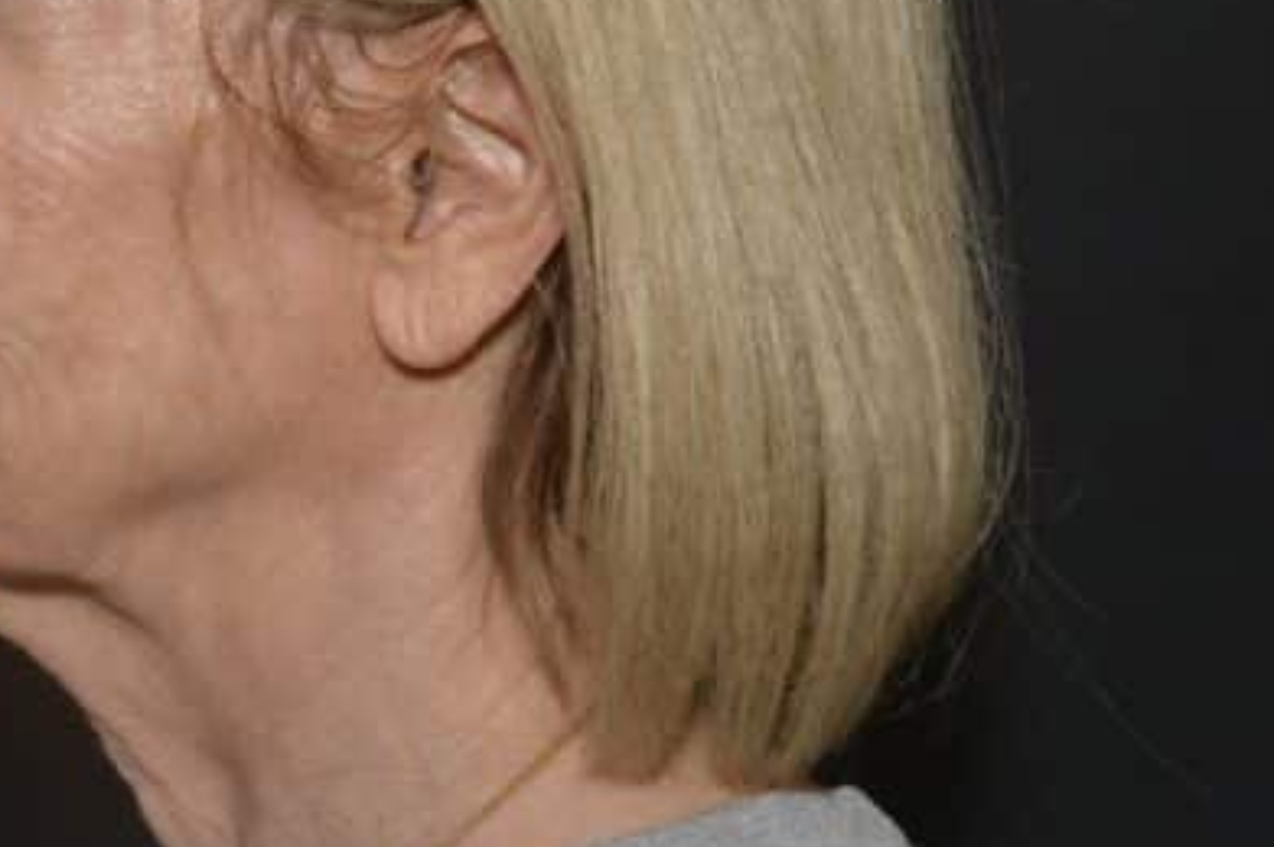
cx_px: 117
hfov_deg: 17.1
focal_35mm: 118
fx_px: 4172
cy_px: 108
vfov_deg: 11.5
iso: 200
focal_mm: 40
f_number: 8
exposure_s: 1/125
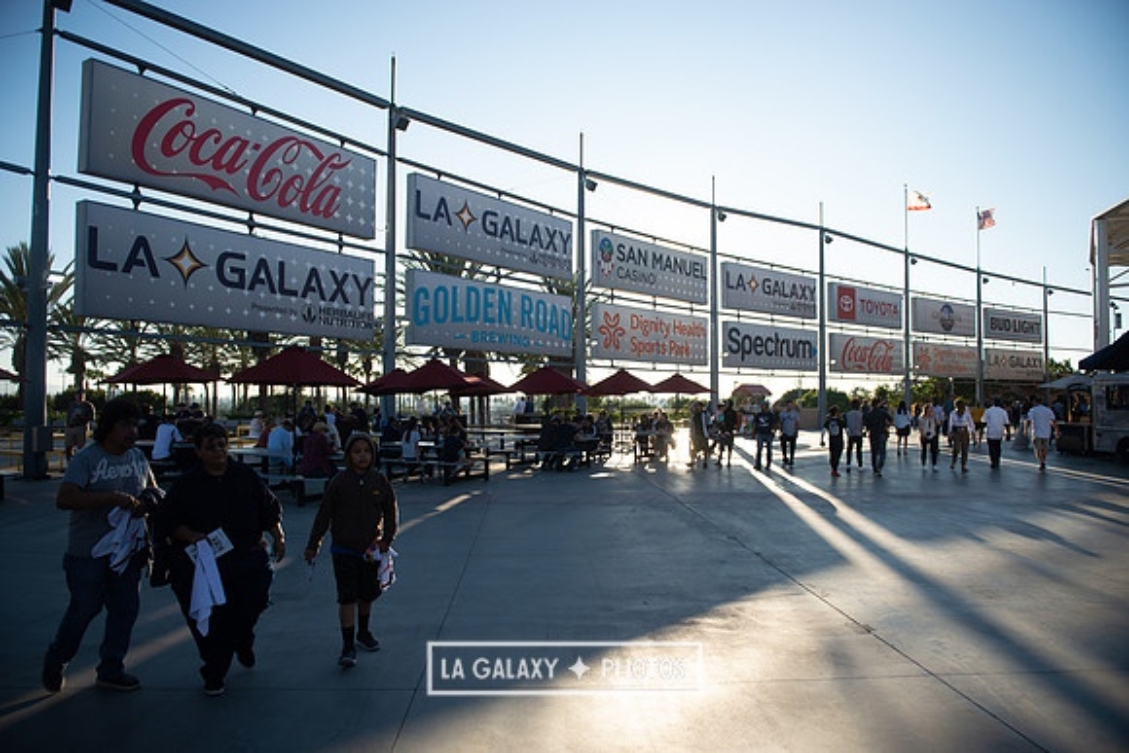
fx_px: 753
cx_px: 564
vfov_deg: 53.2
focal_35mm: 24
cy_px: 376
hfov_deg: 73.7
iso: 200
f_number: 2.8
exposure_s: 1/2500
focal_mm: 24
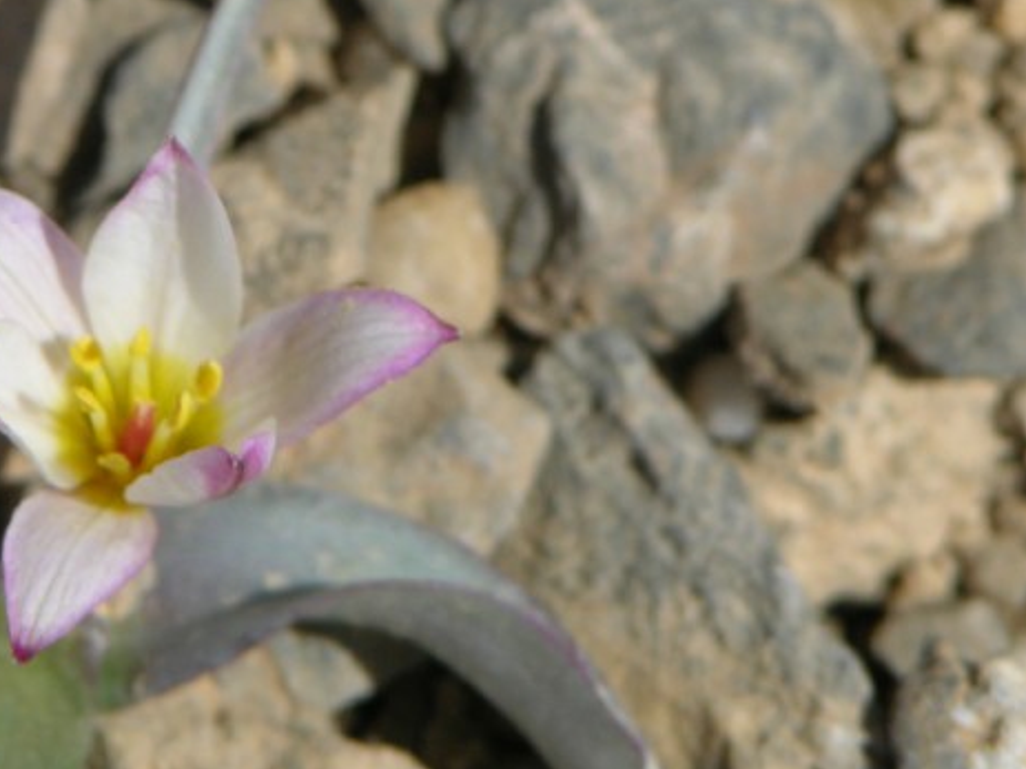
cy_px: 171
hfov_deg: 3.2
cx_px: 359
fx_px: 18342
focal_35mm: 619
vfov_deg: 2.4
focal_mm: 71.2
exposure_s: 1/386
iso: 50
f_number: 5.9
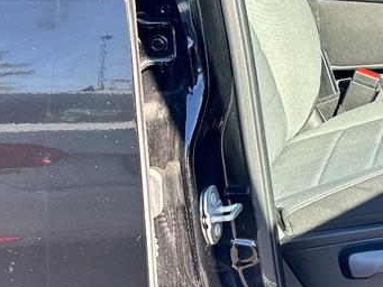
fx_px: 996
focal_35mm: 90
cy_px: 22
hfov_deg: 19.2
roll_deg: +2.0
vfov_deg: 16.2
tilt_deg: -9.8
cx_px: 563
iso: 80
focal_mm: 6.86
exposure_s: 1/441
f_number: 1.78
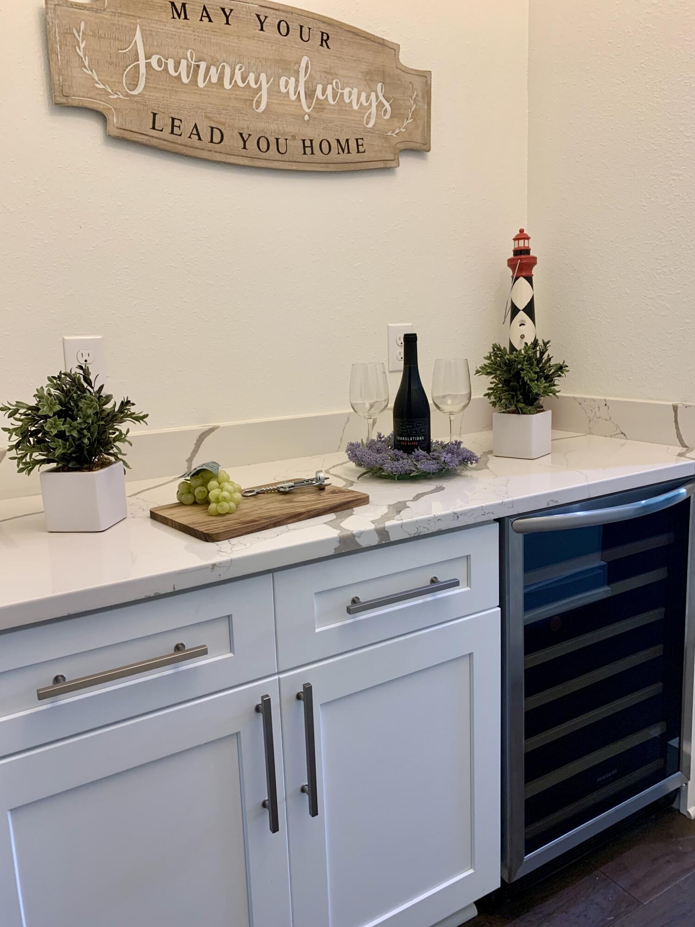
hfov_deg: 53.1
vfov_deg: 67.3
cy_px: 464
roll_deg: +1.9
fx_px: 696
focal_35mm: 26
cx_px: 348
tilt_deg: -10.0
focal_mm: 4.25
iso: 100
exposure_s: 1/60
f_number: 1.8
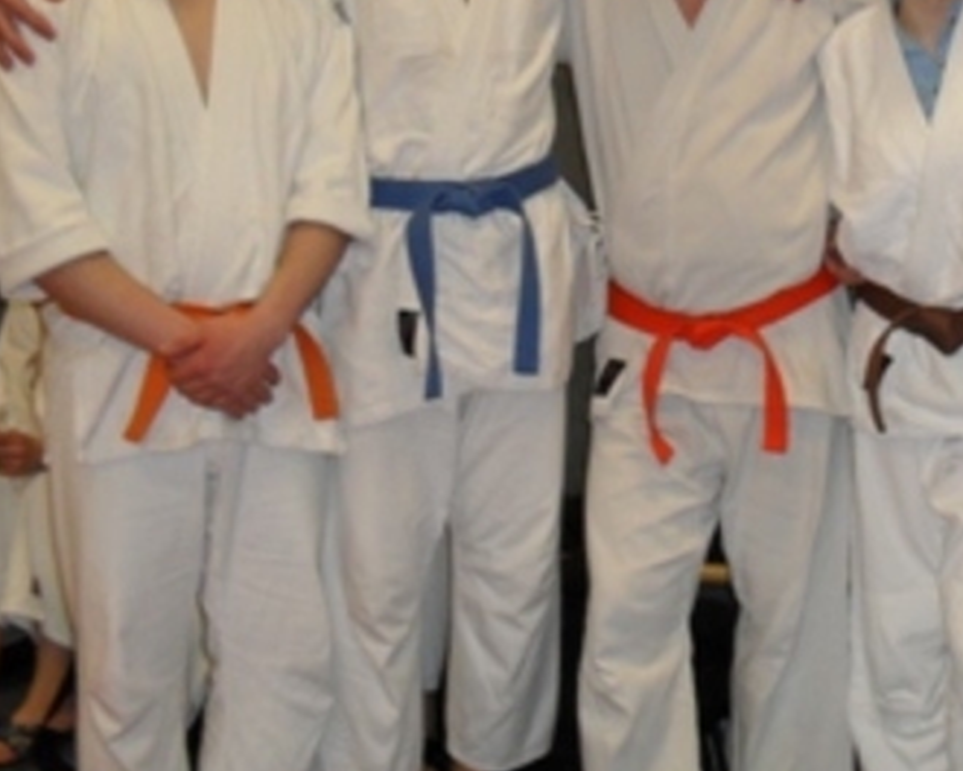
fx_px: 1967
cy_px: 172
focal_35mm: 69
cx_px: 938
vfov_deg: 21.9
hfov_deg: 26.2
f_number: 3.2
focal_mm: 6.3
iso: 200
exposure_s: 1/45
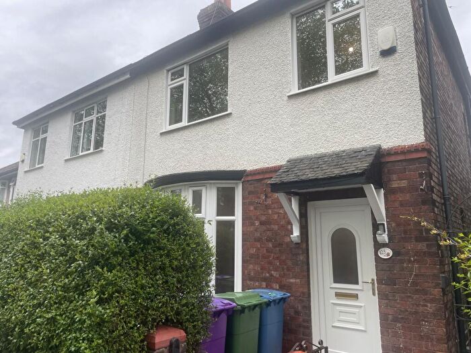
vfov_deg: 53.1
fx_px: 354
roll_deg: -0.4
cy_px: 176
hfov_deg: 67.3
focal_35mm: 26
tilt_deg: +12.4
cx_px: 236
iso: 32
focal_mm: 4.2
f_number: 1.6
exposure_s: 1/259
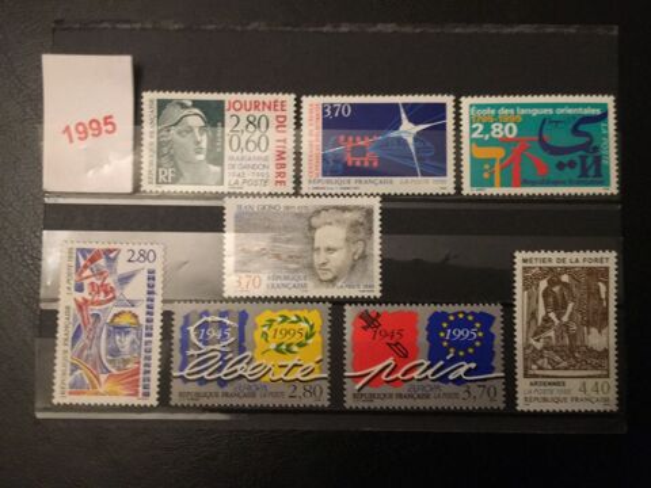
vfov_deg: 48.2
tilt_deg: -85.2
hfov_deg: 61.7
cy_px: 244
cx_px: 326
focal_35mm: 29
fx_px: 545
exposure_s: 1/17
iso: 400
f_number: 2.2
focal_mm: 4.15
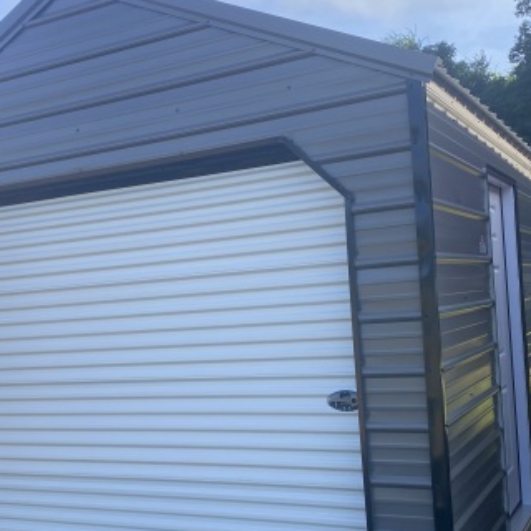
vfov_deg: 36.6
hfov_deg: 36.8
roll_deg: +3.0
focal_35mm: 46
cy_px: 325
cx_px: 244
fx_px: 798
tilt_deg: +0.1
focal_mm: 4.25
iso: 32
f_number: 1.8
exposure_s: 1/973
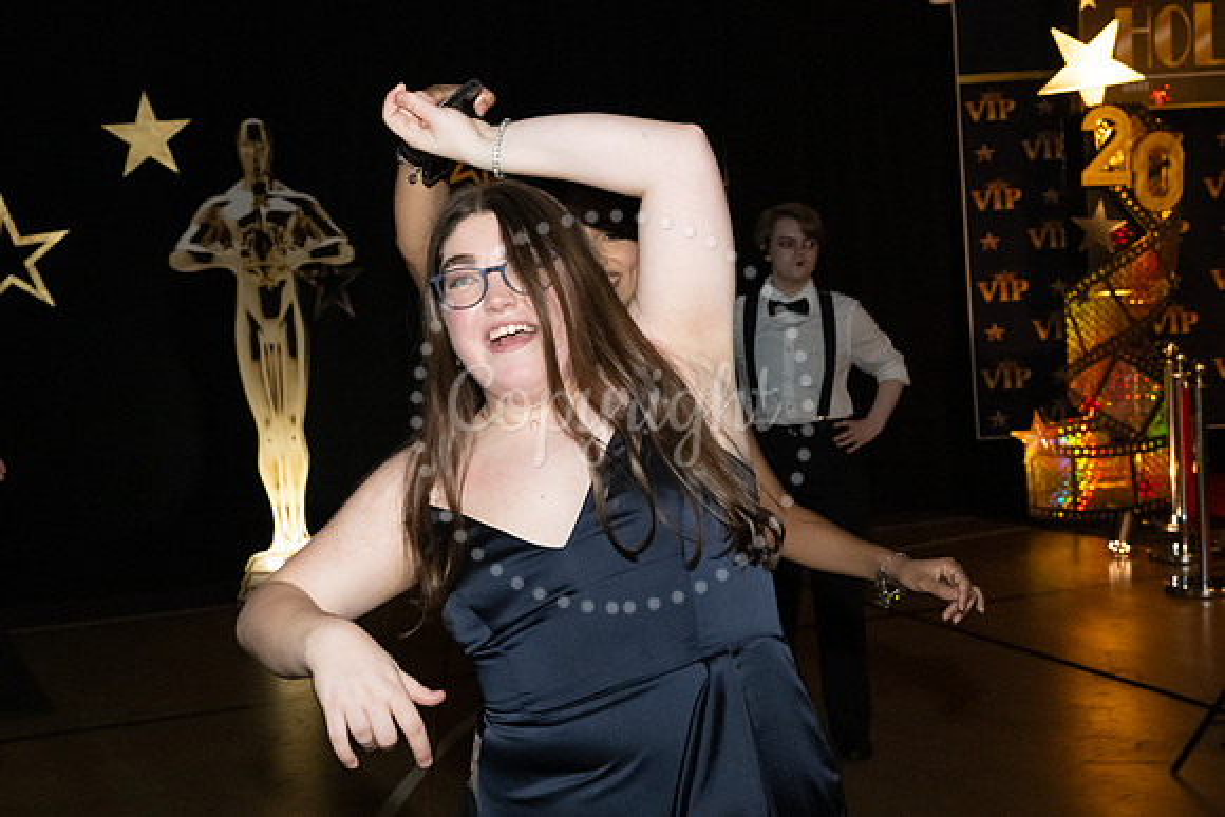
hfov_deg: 39.0
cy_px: 386
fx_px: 1713
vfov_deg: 26.8
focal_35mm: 50
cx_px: 438
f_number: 5.6
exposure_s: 1/100
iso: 6400
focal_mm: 36
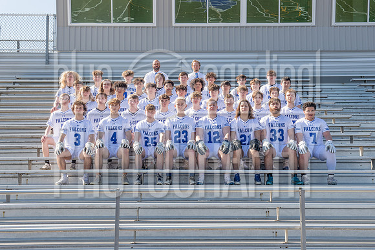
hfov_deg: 32.8
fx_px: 637
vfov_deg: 22.2
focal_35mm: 61
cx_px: 188
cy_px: 108
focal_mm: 52
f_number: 9
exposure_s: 1/200
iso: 250
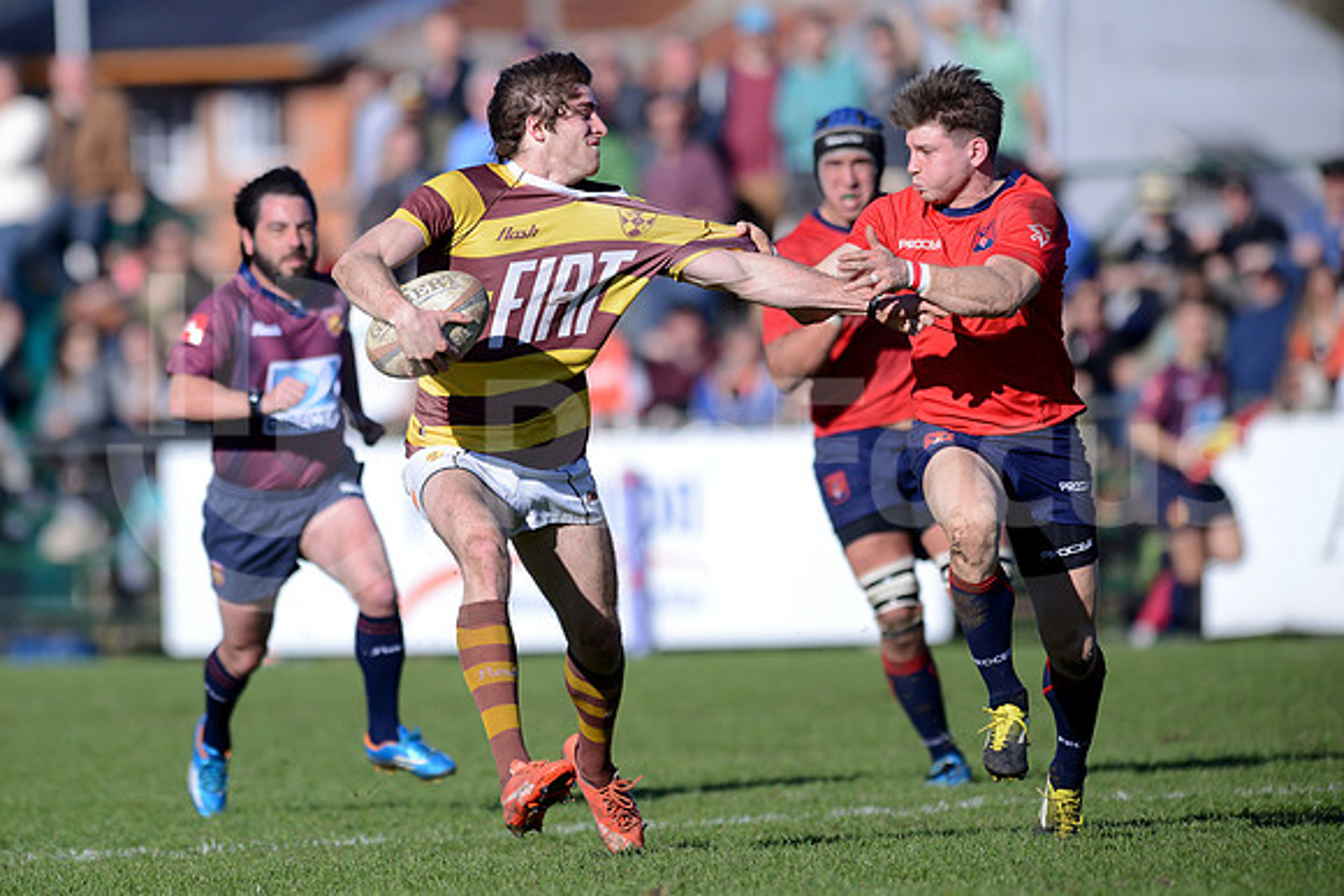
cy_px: 448
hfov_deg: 4.9
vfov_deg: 3.3
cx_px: 672
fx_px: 15683
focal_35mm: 420
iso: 400
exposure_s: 1/3200
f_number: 4
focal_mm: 420
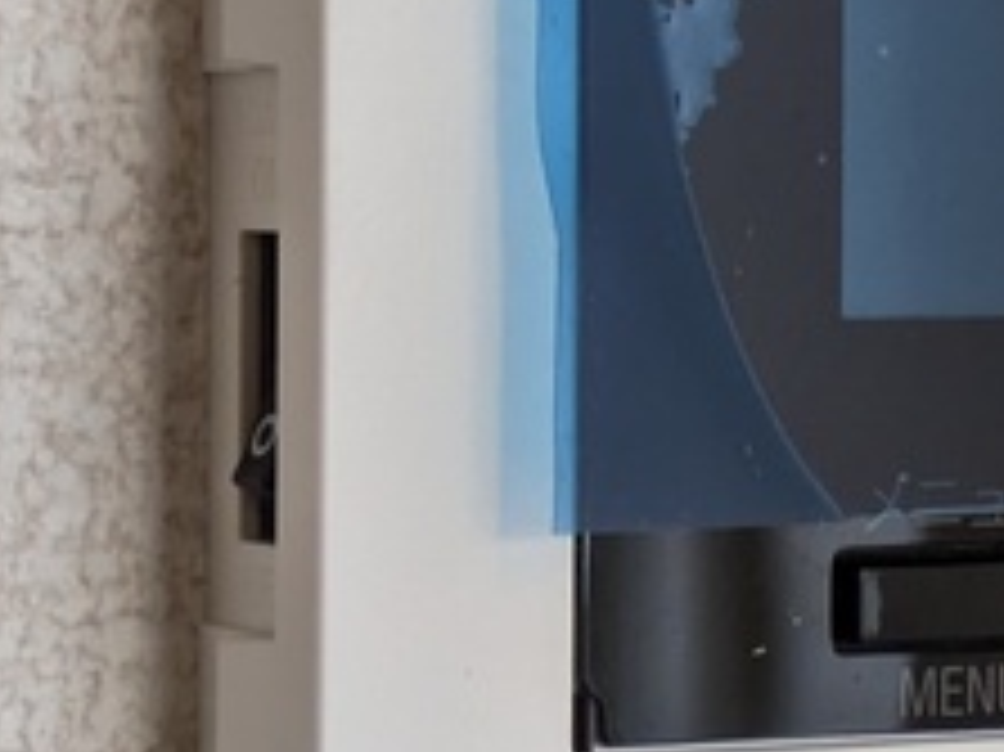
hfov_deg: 8.9
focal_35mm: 220
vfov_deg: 6.7
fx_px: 6377
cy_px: 230
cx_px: 1139
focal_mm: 5.43
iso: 173
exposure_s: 1/120
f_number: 1.89
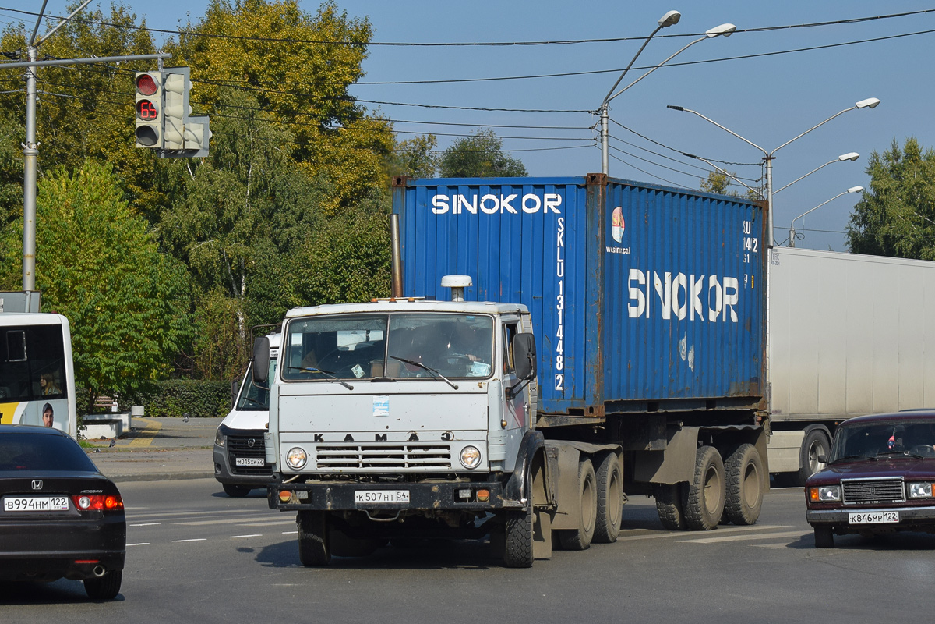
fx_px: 2143
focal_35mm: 82
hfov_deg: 24.6
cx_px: 468
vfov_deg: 16.6
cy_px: 312
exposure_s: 1/1250
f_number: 7.1
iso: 200
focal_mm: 55
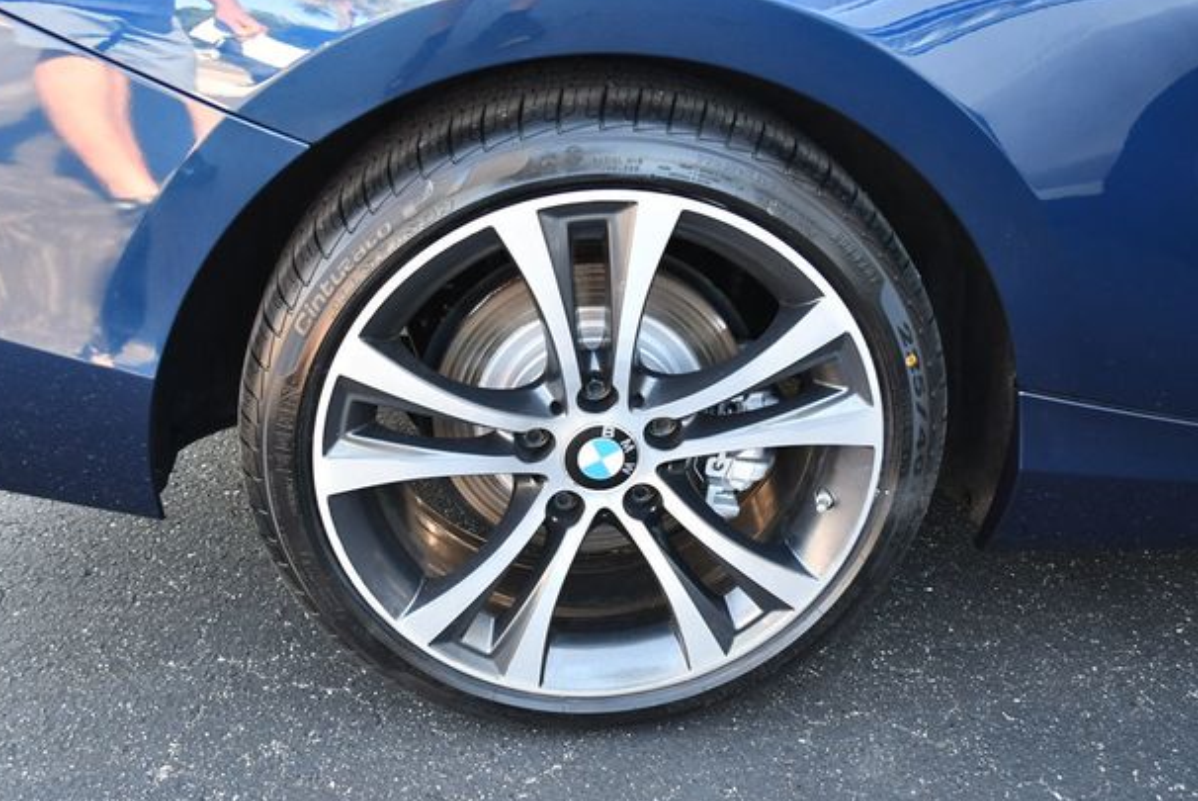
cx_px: 573
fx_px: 1265
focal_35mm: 38
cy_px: 417
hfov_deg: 50.6
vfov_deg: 35.1
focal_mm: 18
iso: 720
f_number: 3.5
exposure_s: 1/250
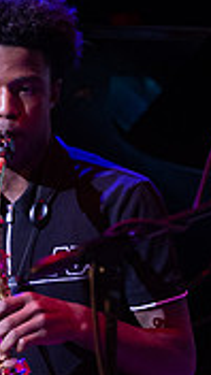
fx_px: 3193
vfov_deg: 6.7
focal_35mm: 321
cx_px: 11
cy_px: 266
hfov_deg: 3.8
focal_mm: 80
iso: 1600
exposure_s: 1/160
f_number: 2.8
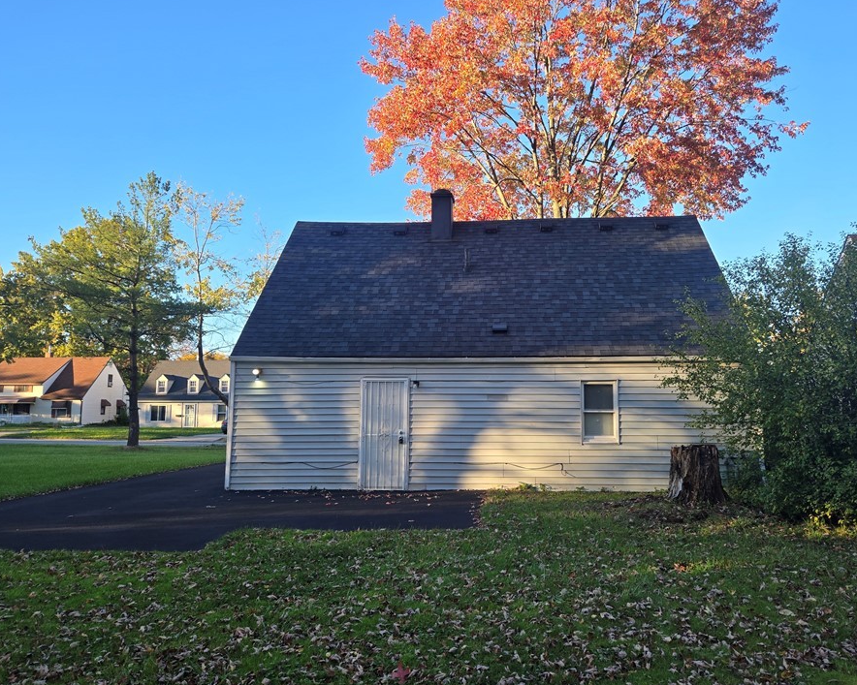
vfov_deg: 54.9
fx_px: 659
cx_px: 474
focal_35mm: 26
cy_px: 342
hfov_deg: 65.9
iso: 25
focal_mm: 5.4
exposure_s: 1/342
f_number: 1.8
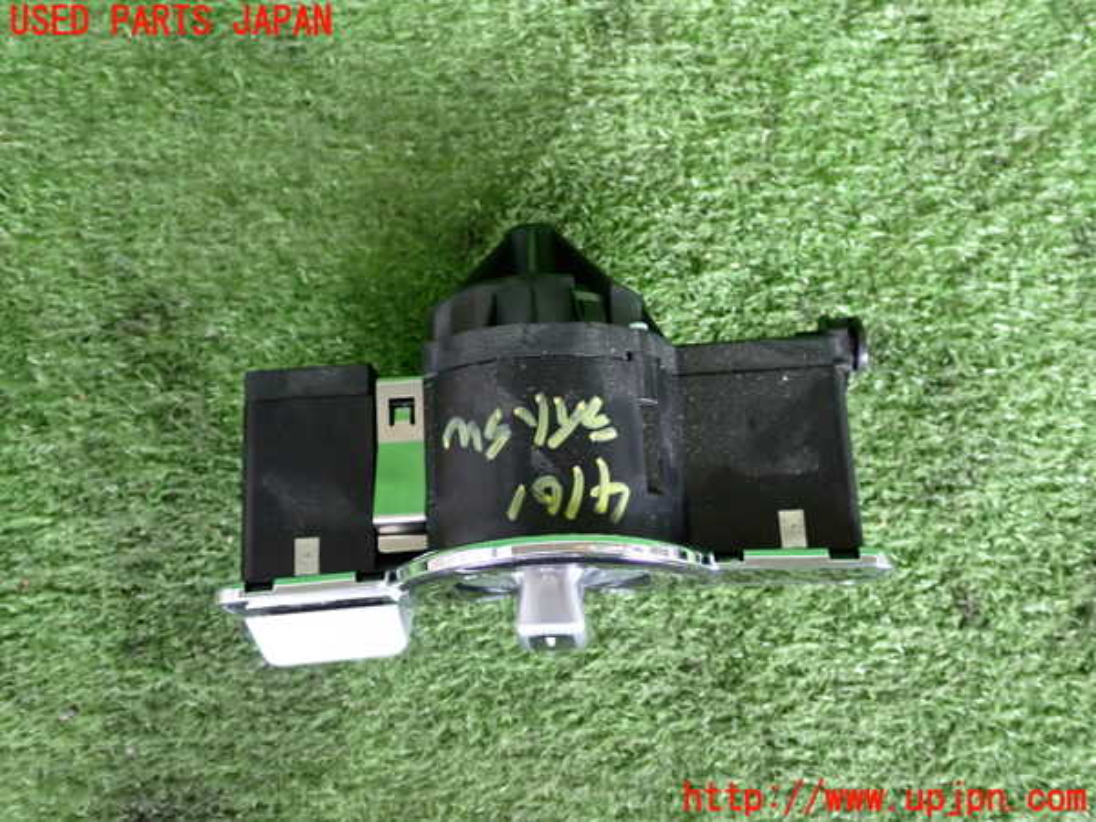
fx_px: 1140
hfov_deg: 51.4
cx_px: 548
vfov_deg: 39.7
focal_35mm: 36
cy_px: 411
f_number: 2.5
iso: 800
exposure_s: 1/60
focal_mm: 6.37
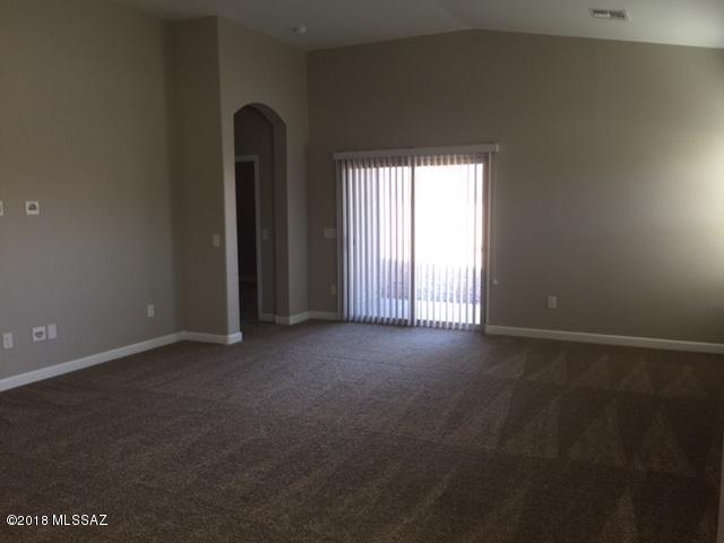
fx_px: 607
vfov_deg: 48.2
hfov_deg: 61.7
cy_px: 272
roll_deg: +0.2
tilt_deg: -7.2
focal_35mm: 29
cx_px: 362
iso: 40
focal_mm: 4.15
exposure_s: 1/30
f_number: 2.2
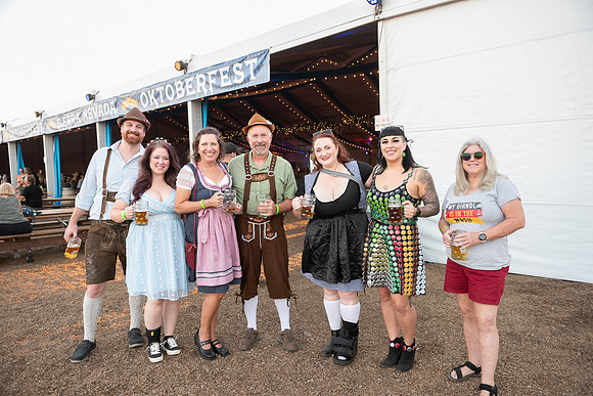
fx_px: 428
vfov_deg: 49.6
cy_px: 198
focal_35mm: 26
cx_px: 296
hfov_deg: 69.4
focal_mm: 26
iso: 640
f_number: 4
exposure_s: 1/320
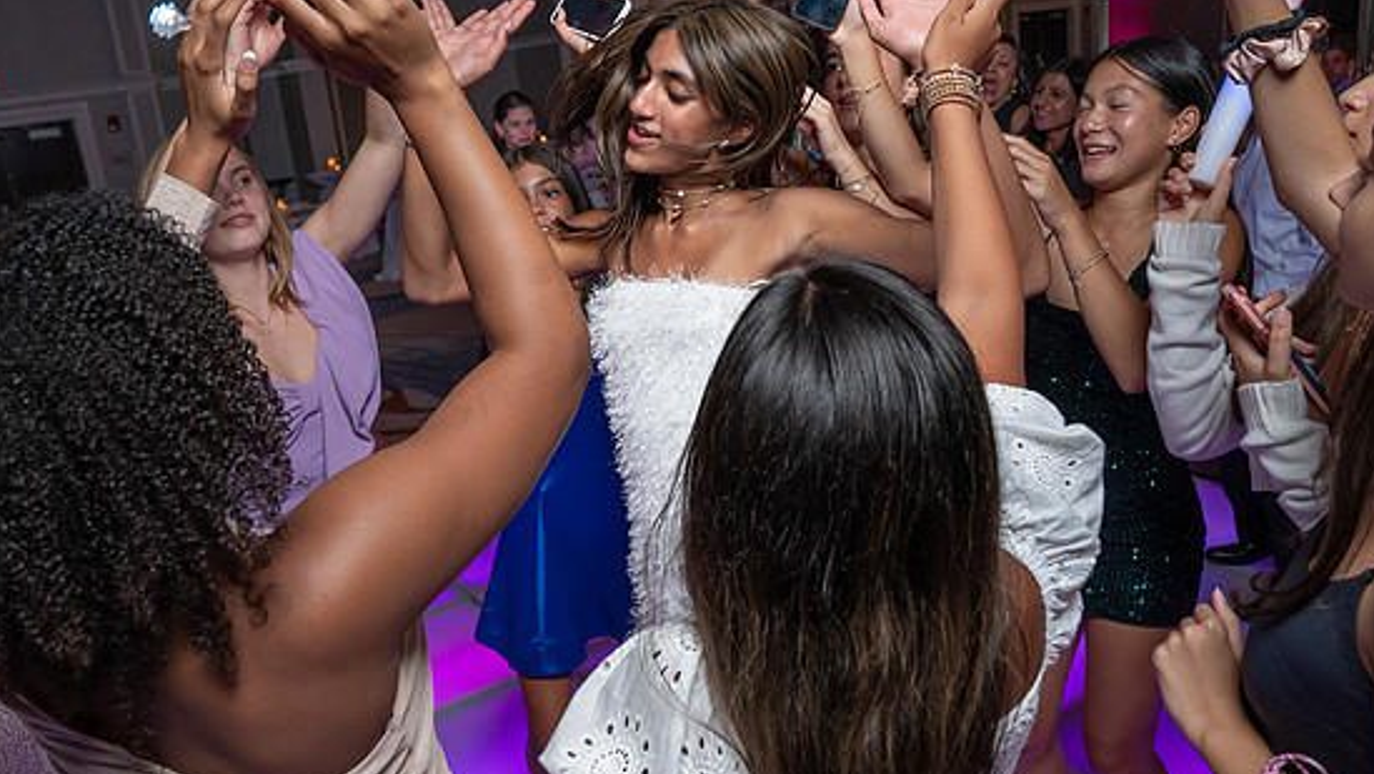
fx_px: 1093
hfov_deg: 64.3
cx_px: 652
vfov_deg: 38.9
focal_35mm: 30
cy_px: 414
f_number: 5.6
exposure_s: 1/200
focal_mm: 24
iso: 2000
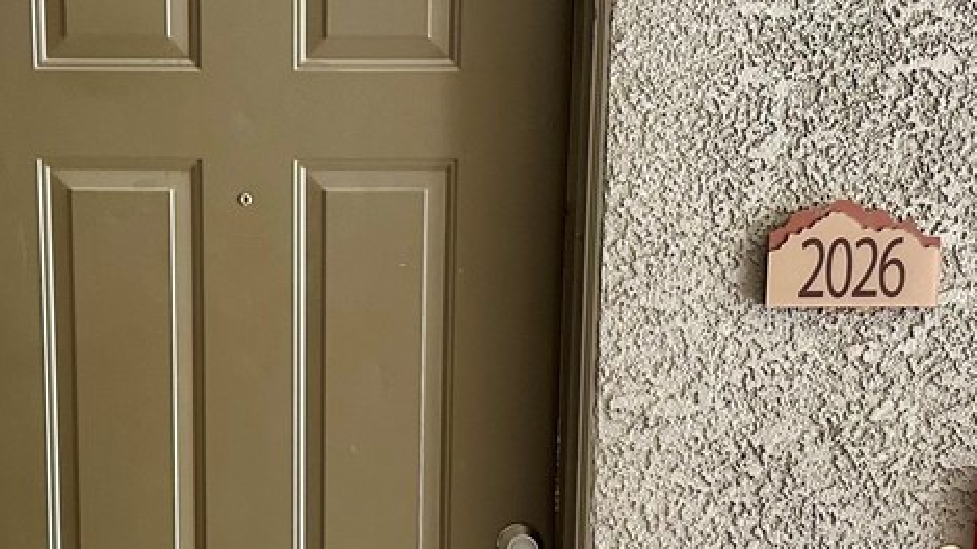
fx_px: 1476
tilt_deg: -9.0
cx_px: 295
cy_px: 499
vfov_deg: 20.6
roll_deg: +0.3
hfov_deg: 36.1
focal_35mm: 57
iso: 320
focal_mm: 6.86
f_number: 1.78
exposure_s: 1/60
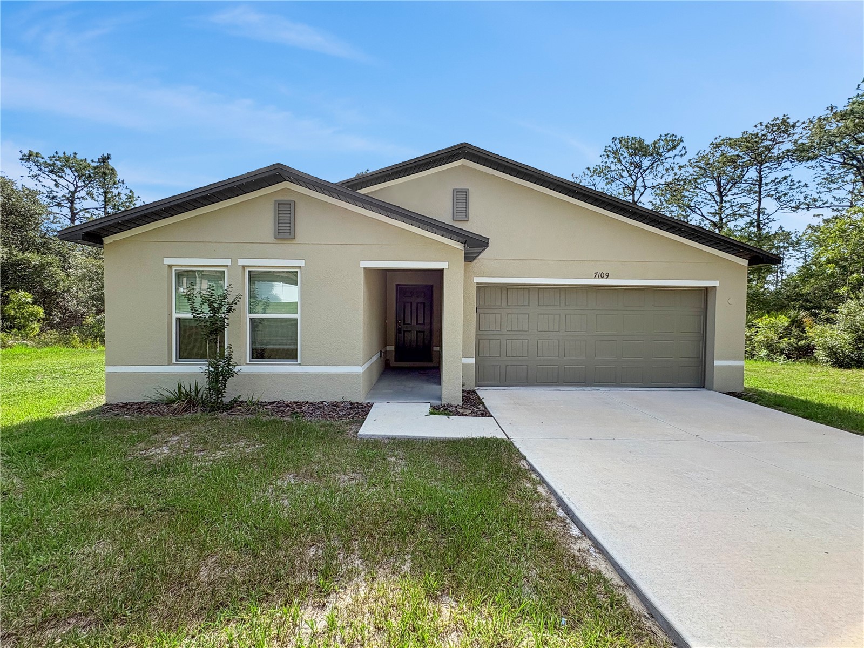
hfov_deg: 102.1
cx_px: 432
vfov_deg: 85.7
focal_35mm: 14
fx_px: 349
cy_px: 324
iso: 40
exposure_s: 1/900
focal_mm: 2.22
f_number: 2.2
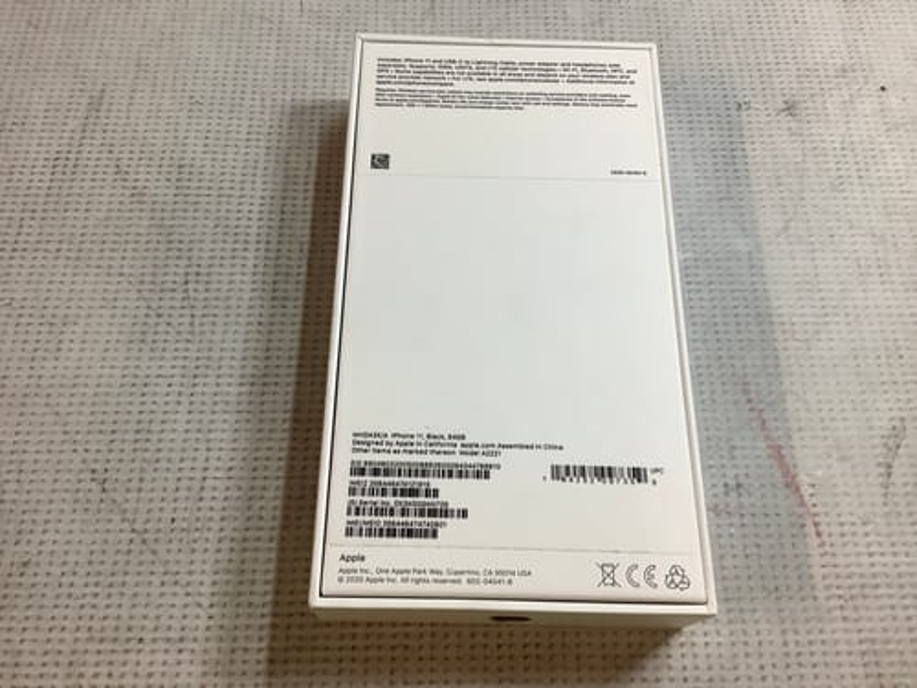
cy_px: 344
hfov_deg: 58.4
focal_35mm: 31
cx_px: 458
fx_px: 821
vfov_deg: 45.4
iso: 80
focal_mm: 3.3
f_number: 2.4
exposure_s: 1/50
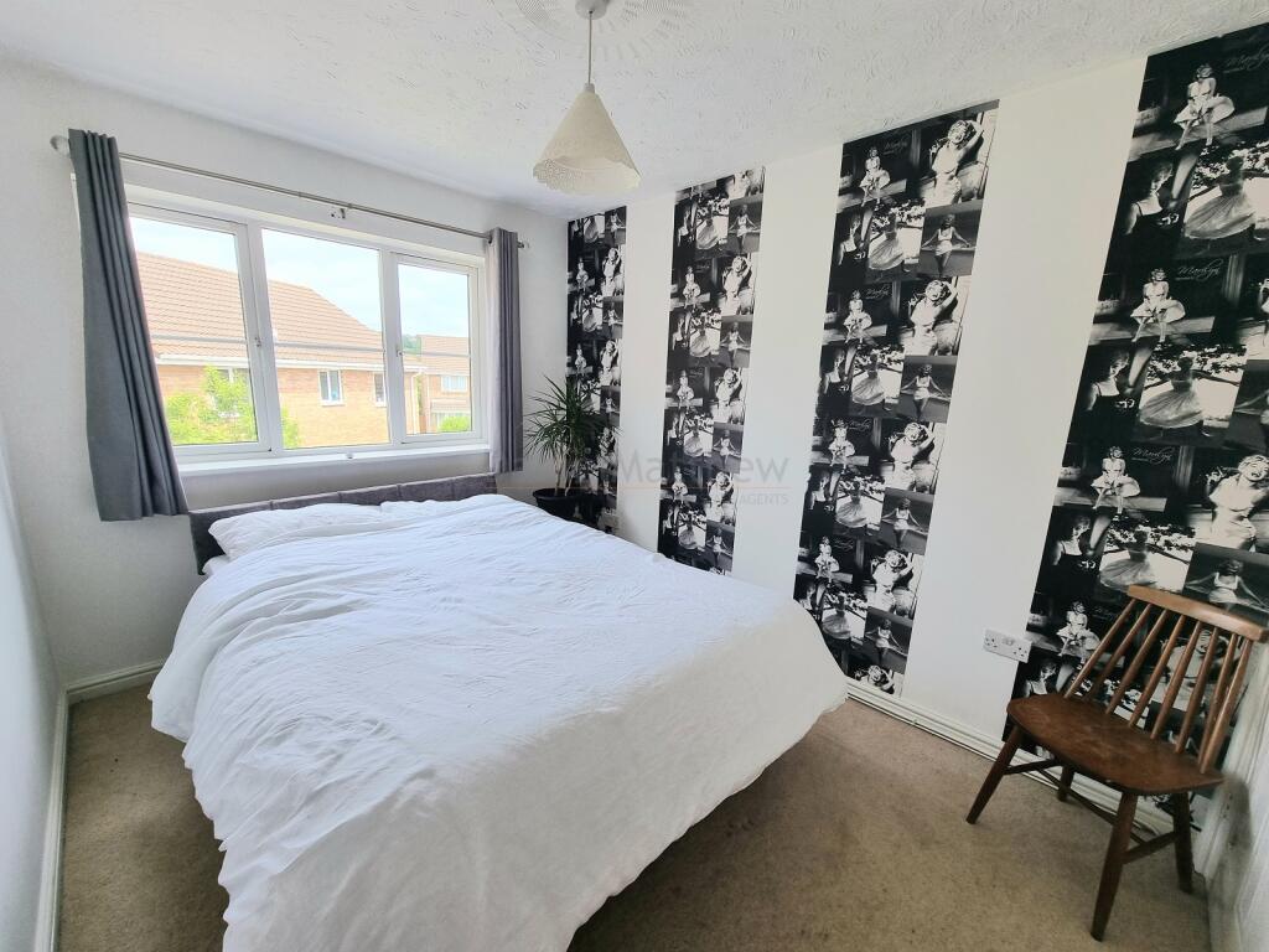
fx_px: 477
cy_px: 476
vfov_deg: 89.9
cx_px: 634
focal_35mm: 13
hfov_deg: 106.2
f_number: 2.2
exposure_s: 1/263
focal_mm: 2.2
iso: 50
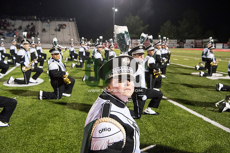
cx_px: 115
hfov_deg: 48.4
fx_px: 256
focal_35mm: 40
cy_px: 76
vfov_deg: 33.4
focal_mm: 40
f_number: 5.6
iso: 5000
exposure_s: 1/320
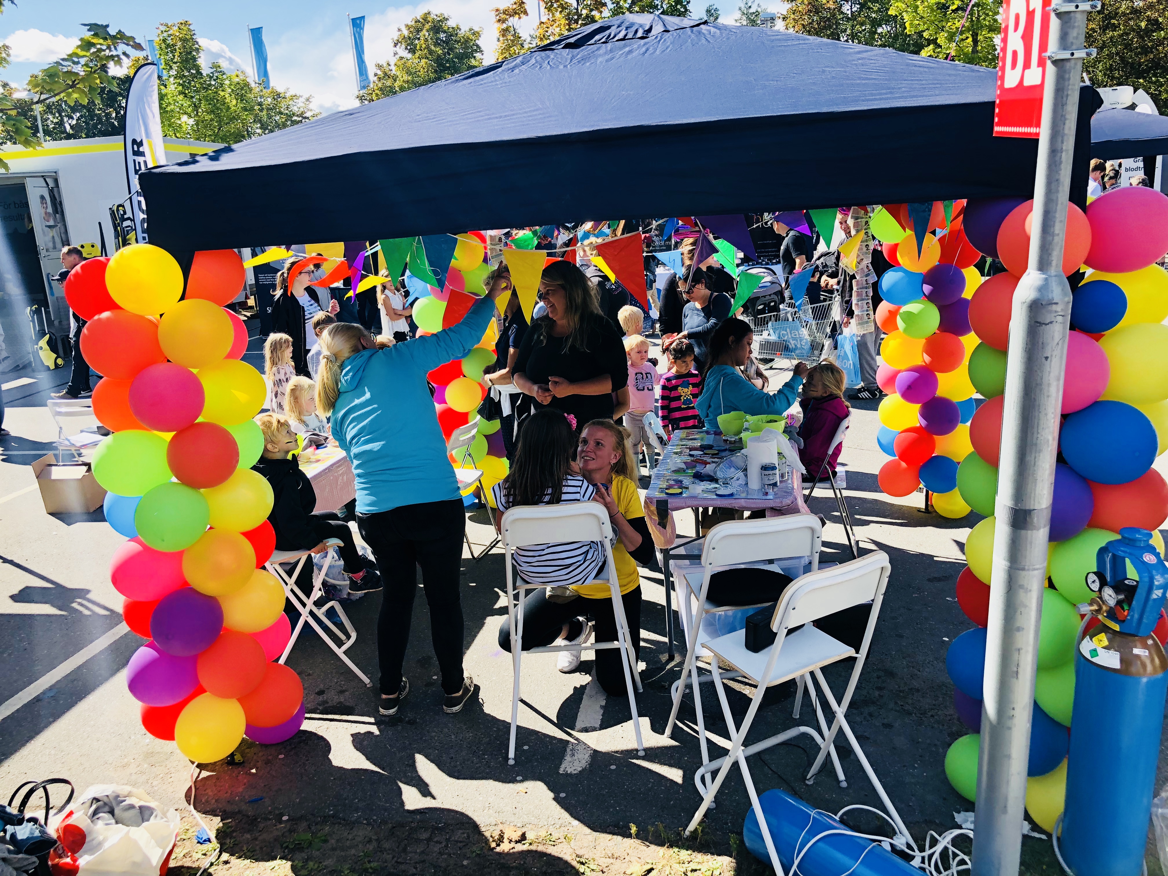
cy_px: 438
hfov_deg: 63.4
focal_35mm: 28
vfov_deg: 49.7
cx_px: 584
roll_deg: +4.6
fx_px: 945
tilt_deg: -12.3
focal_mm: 4
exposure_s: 1/657
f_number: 1.8
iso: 20
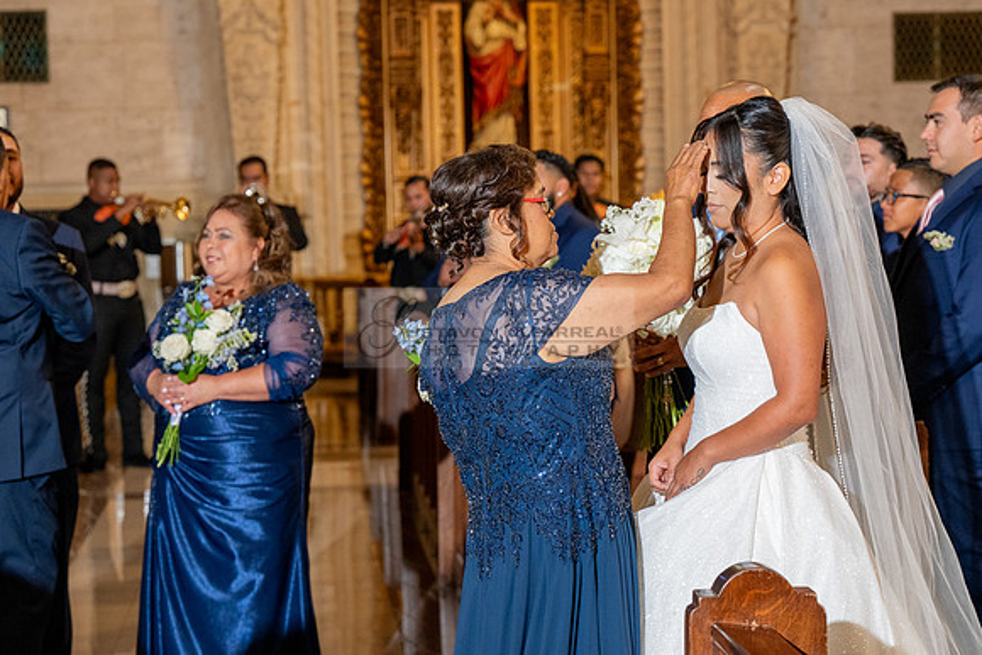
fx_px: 2034
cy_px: 328
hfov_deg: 27.1
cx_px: 491
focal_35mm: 75
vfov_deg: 18.3
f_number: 4.5
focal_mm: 70
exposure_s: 1/200
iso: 2000
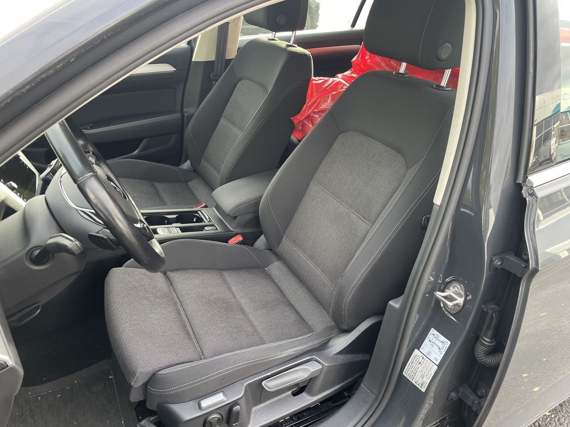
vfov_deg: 53.1
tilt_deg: -28.8
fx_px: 428
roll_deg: -2.5
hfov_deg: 67.3
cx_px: 285
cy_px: 214
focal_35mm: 26
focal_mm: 4.2
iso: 100
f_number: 1.6
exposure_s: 1/121
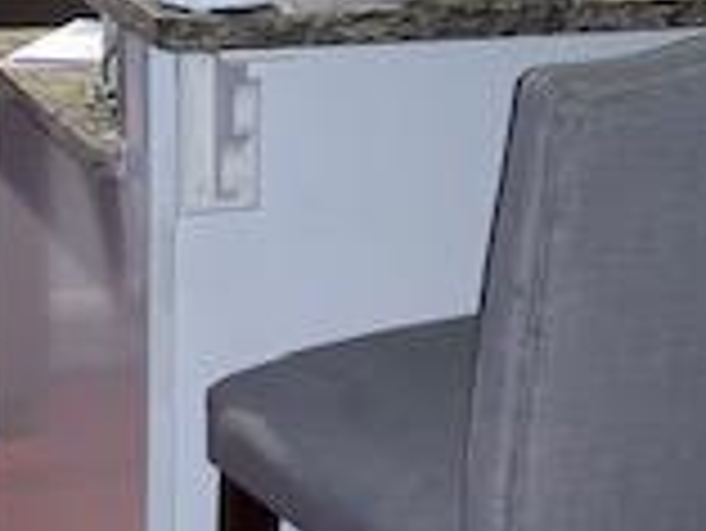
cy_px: -9
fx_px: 2164
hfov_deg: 18.2
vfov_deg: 13.8
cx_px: 661
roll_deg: -2.6
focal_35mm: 106
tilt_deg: -10.6
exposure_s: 1/13
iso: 125
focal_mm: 4.25
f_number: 1.8
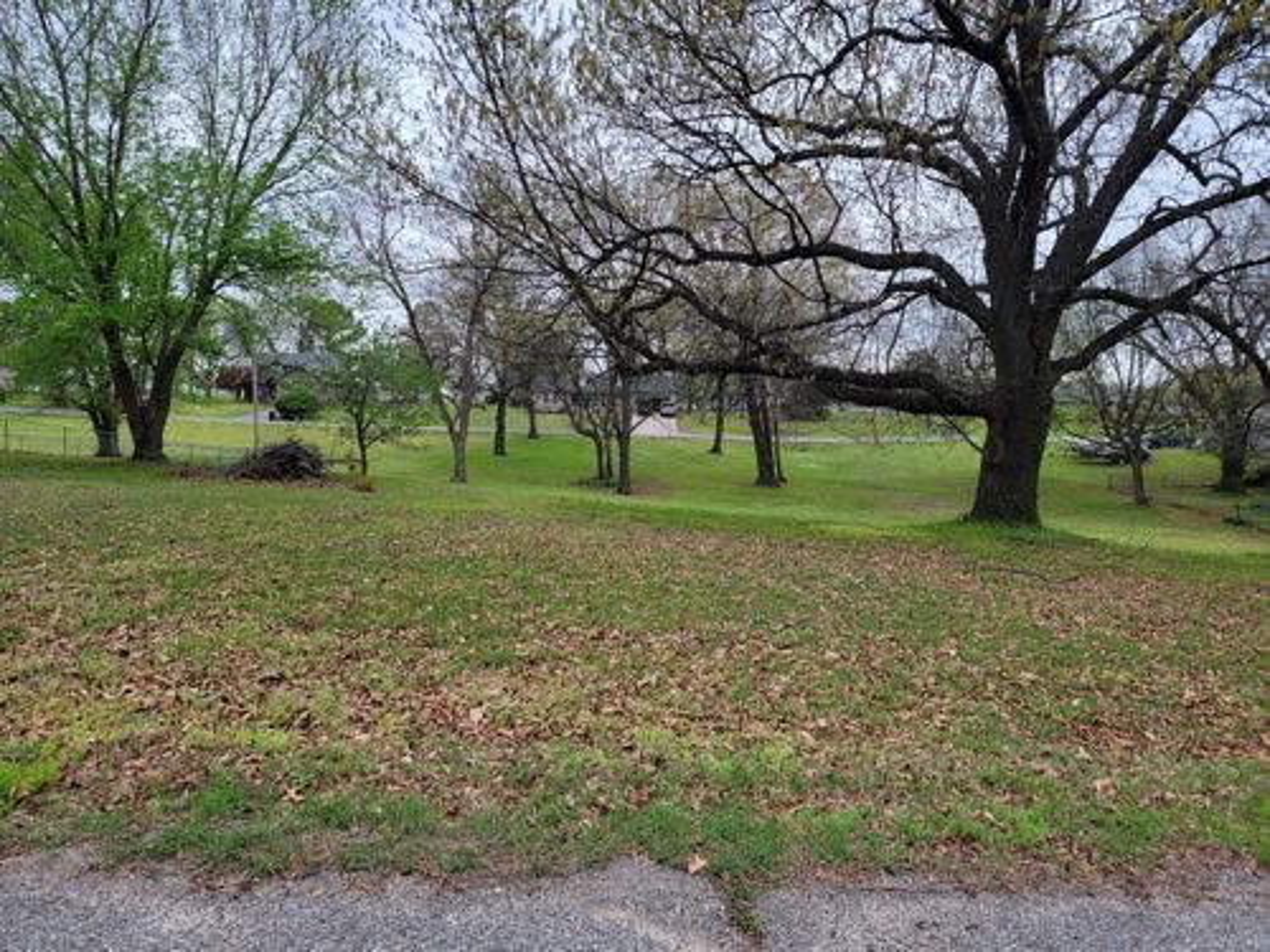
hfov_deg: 71.6
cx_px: 635
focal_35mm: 24
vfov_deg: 56.8
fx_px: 881
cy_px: 476
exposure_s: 1/171
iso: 16
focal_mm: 6.7
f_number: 1.8
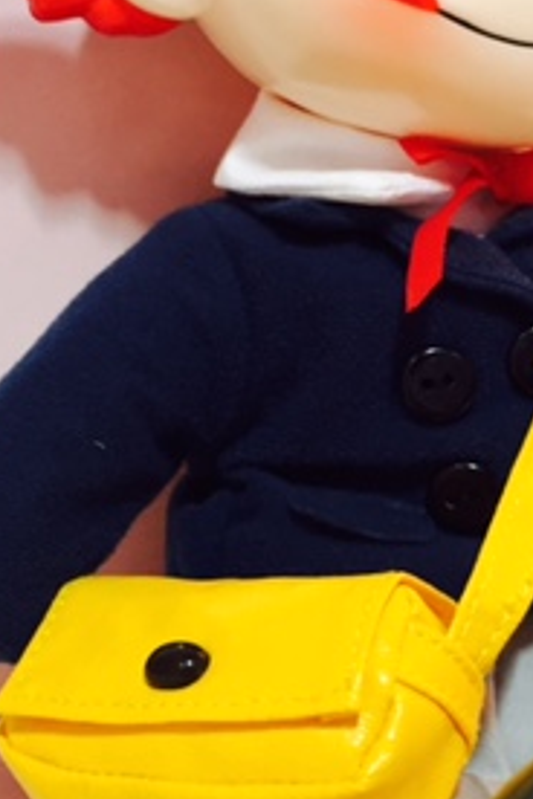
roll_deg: -4.0
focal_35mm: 70
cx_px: 472
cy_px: 405
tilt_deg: -11.8
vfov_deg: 28.8
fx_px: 1554
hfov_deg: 19.1
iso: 100
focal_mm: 4.15
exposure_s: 1/33
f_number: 2.2
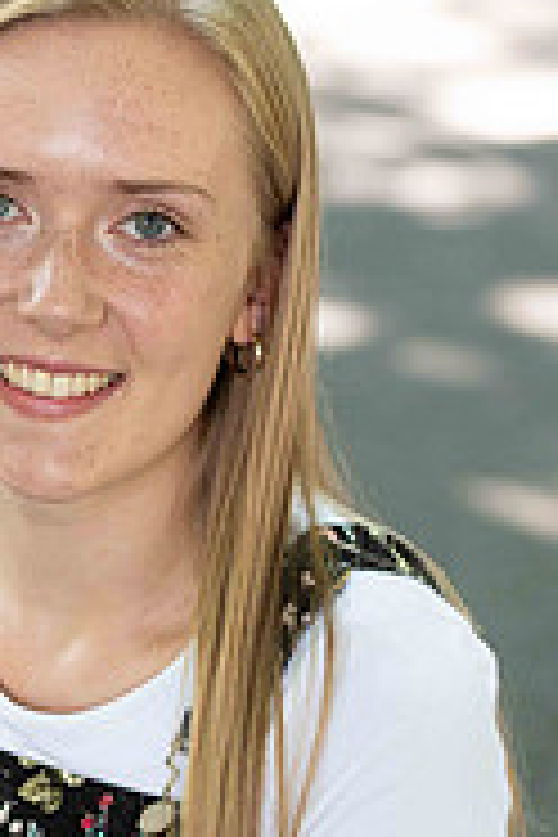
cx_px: -45
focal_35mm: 198
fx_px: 4603
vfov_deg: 10.4
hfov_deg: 6.9
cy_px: 594
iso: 640
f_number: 3.5
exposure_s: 1/200
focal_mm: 82
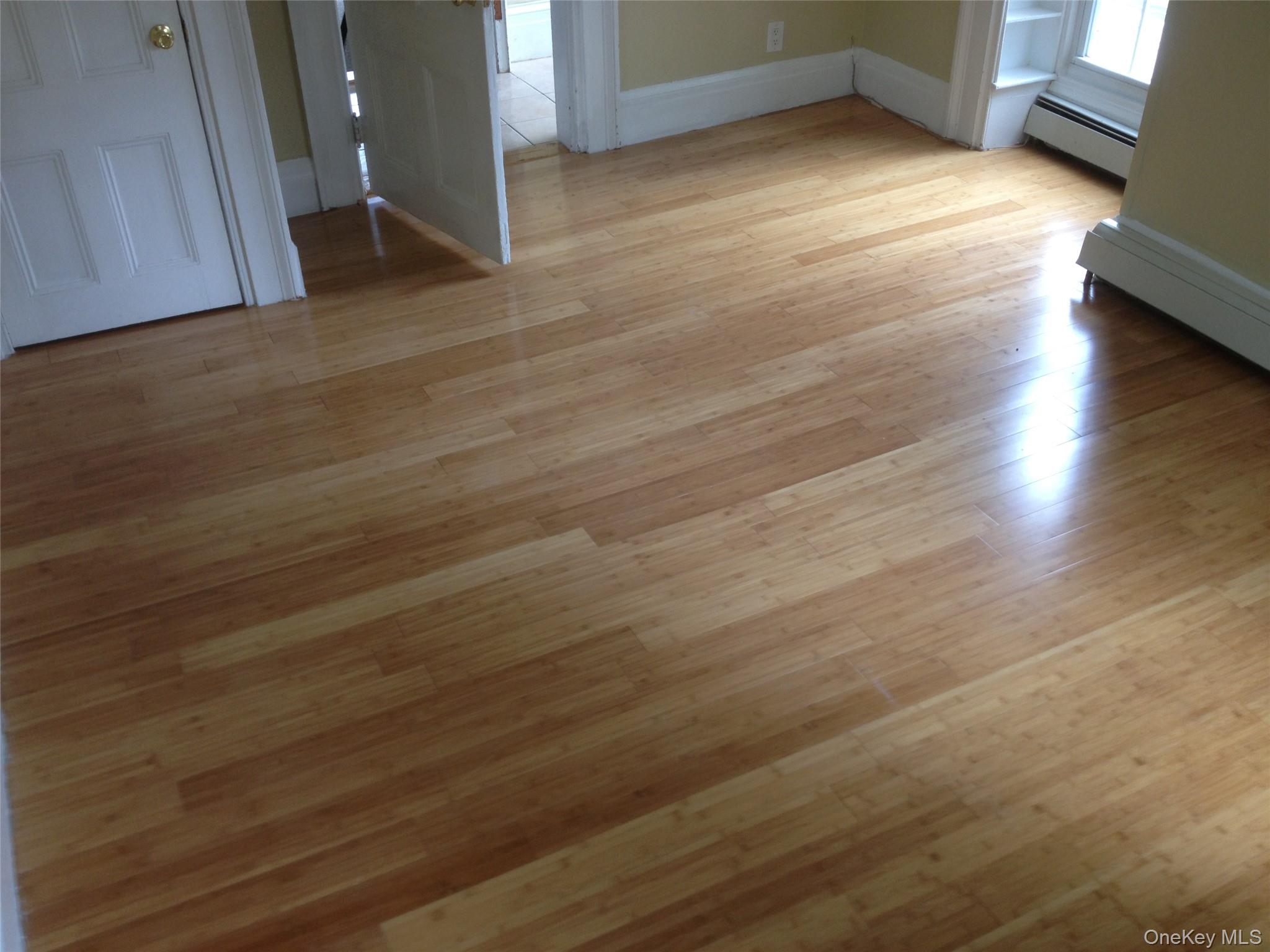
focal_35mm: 35
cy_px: 476
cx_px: 635
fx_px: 1284
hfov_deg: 52.6
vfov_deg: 40.7
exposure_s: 1/20
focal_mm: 4.28
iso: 50
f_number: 2.4
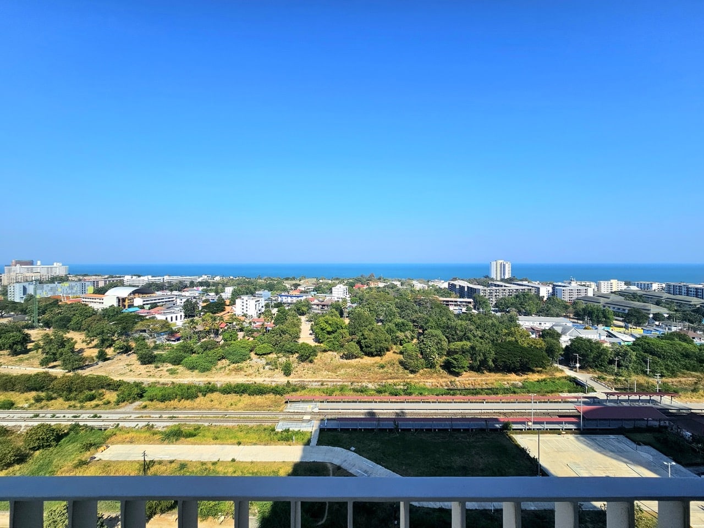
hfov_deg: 106.2
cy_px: 264
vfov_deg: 89.9
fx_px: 264
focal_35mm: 13
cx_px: 352
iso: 50
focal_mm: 2.2
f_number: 2.2
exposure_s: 1/3333
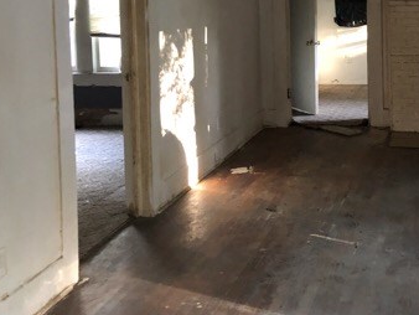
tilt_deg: -3.5
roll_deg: +2.6
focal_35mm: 53
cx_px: 346
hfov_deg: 34.8
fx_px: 642
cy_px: 38
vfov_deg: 26.7
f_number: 1.8
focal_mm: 4
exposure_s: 1/4
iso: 100
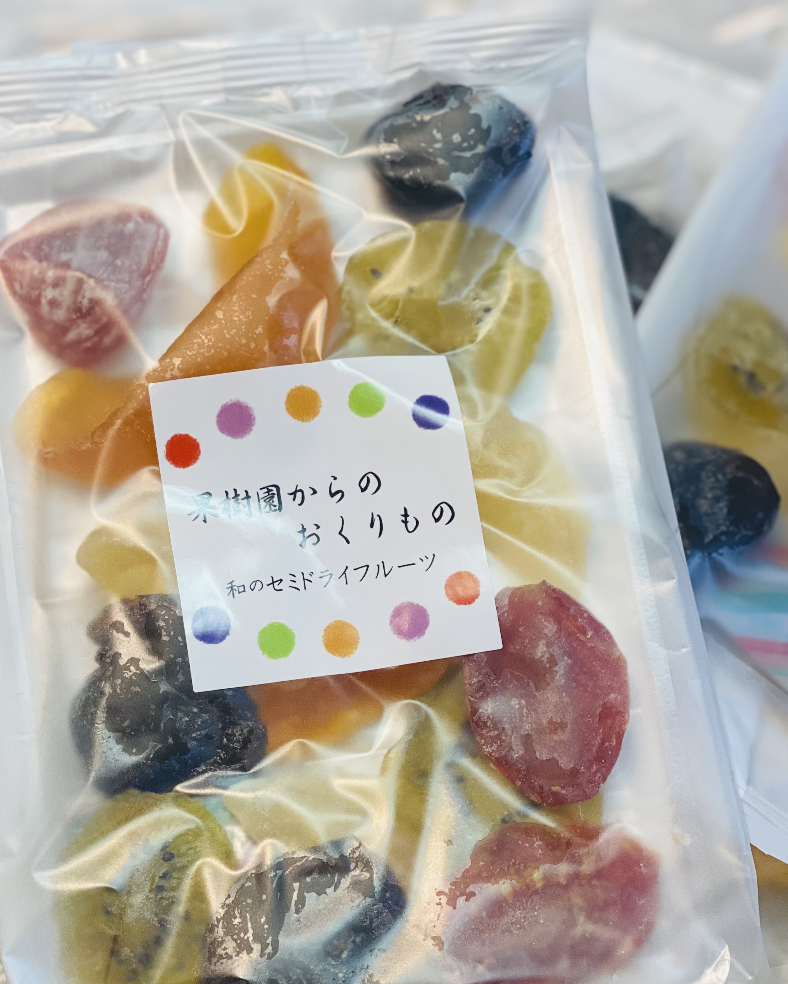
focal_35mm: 73
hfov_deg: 21.0
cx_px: 318
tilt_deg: -34.3
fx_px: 2128
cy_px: 486
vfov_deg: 26.1
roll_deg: +1.6
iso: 100
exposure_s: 1/100
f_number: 2
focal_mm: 6
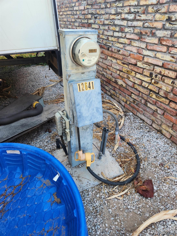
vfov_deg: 73.9
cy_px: 118
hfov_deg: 58.9
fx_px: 157
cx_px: 88
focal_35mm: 23
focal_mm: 5.4
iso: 40
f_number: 1.8
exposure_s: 1/180
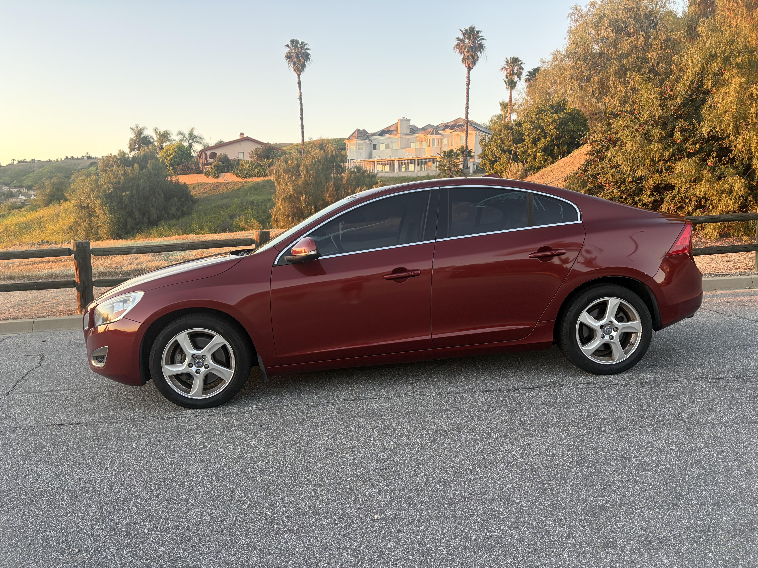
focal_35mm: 26
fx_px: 569
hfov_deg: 67.3
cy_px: 284
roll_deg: +0.0
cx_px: 379
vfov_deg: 53.1
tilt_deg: -6.5
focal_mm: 5.96
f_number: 1.6
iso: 80
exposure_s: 1/165
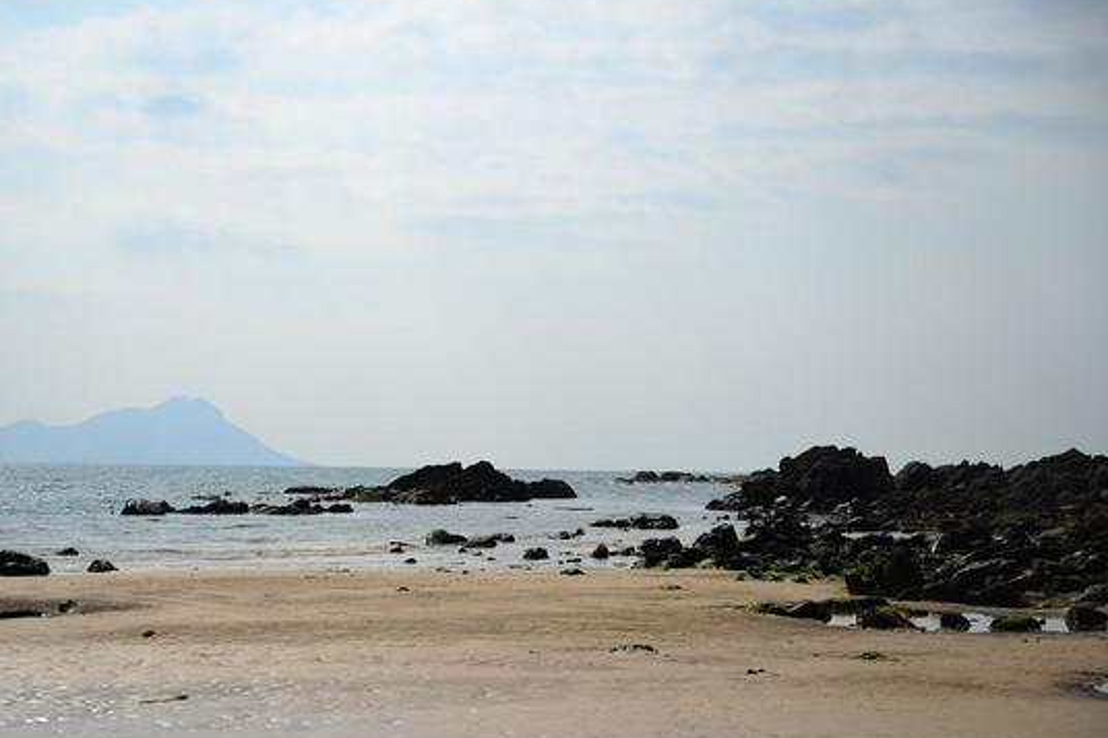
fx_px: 2277
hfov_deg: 27.3
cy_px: 411
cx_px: 480
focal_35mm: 74
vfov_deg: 18.4
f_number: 2.8
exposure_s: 1/5000
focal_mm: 62
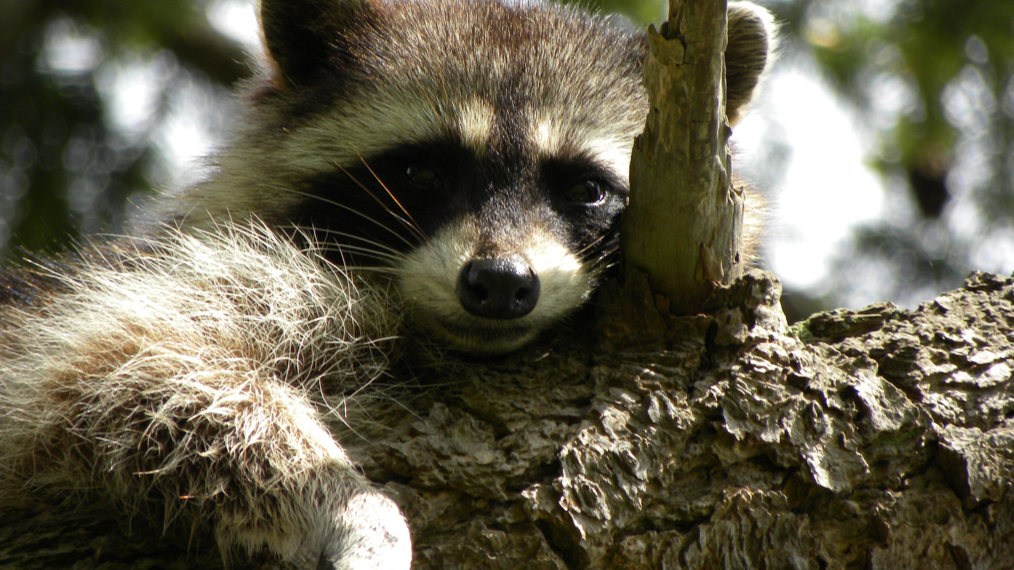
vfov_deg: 1.8
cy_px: 257
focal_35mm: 681
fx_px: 18309
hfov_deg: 3.2
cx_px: 507
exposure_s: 1/146
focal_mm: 110.4
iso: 68
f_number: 5
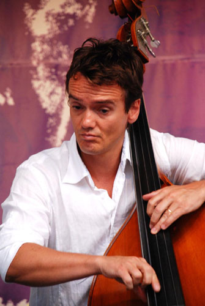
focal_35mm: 202
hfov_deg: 6.8
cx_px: 102
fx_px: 1724
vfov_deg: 10.1
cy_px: 153
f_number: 5.6
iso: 800
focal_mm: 135
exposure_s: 1/50
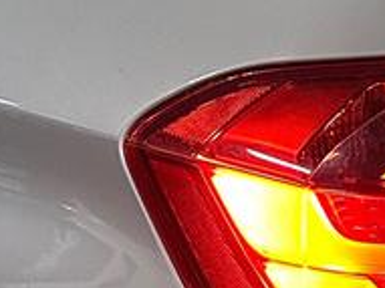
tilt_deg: -17.6
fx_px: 1790
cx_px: 506
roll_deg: -0.1
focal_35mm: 161
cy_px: 290
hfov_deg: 11.9
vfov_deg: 9.1
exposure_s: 1/60
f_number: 1.78
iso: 250
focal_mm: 6.86
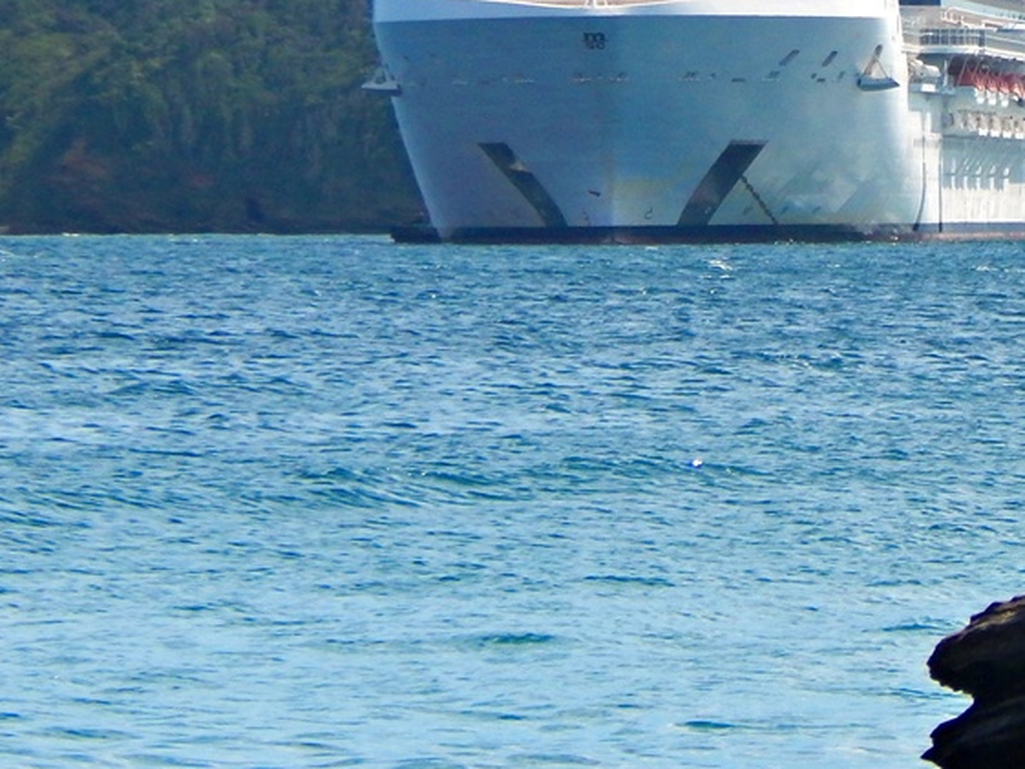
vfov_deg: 3.1
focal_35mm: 477
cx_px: 1136
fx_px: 14127
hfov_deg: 4.1
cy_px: 15
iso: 125
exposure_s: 1/1000
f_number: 5.4
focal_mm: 37.1
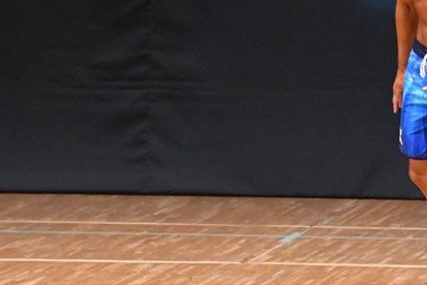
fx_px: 6321
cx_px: 385
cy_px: 98
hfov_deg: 3.9
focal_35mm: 533
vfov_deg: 2.6
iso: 8000
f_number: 5.6
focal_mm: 190
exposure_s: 1/400
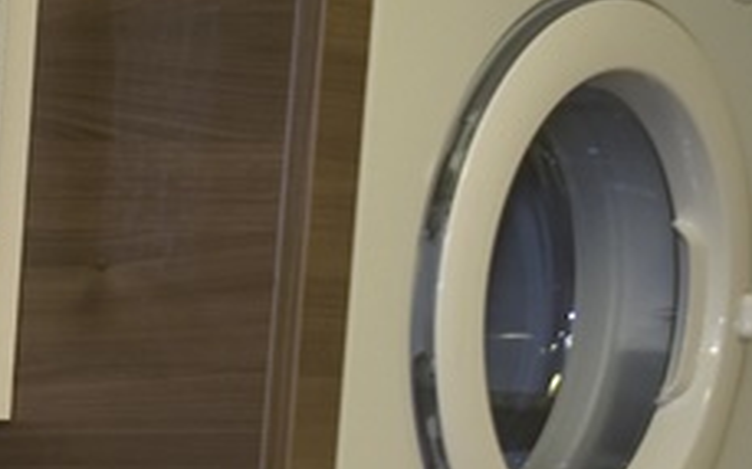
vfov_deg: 6.6
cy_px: 864
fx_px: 3959
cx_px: -765
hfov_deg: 10.0
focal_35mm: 193
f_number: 4.8
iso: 200
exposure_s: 1/10
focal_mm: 29
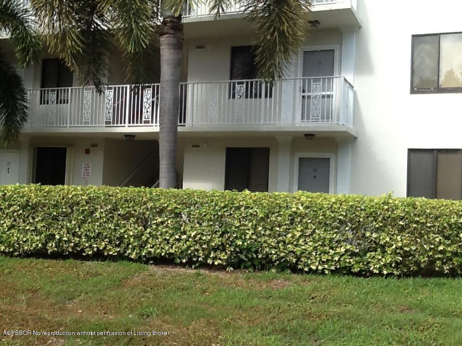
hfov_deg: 42.9
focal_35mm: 44
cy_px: 173
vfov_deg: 32.9
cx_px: 231
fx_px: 587
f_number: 2.4
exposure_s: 1/637
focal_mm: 2.03
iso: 40
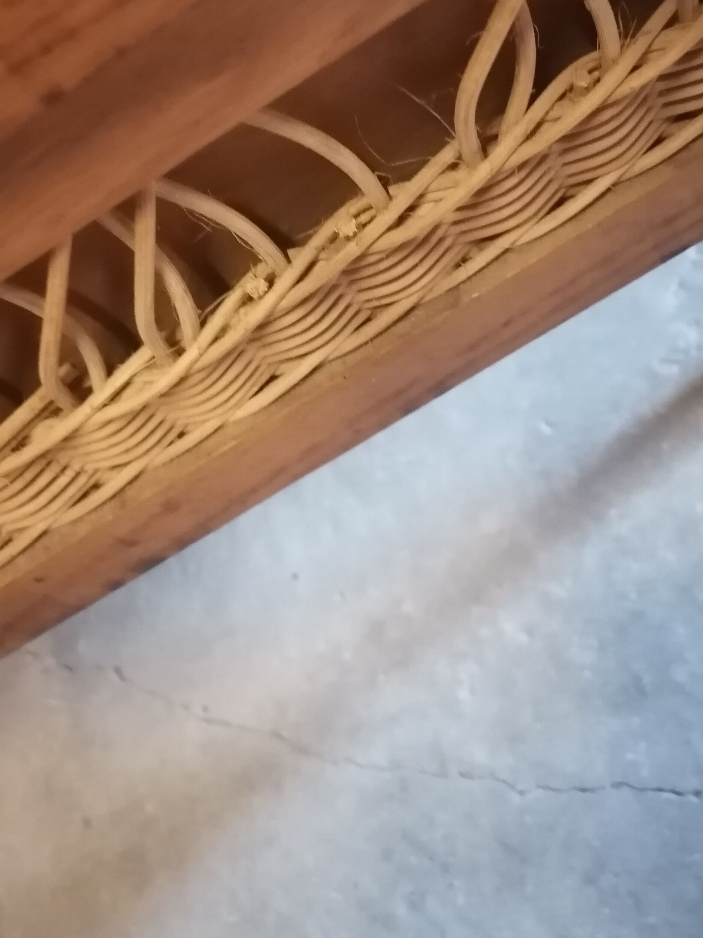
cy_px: 259
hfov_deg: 33.5
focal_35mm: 43
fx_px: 1164
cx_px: 281
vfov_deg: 42.8
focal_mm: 5.3
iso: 1600
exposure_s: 1/20
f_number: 1.8
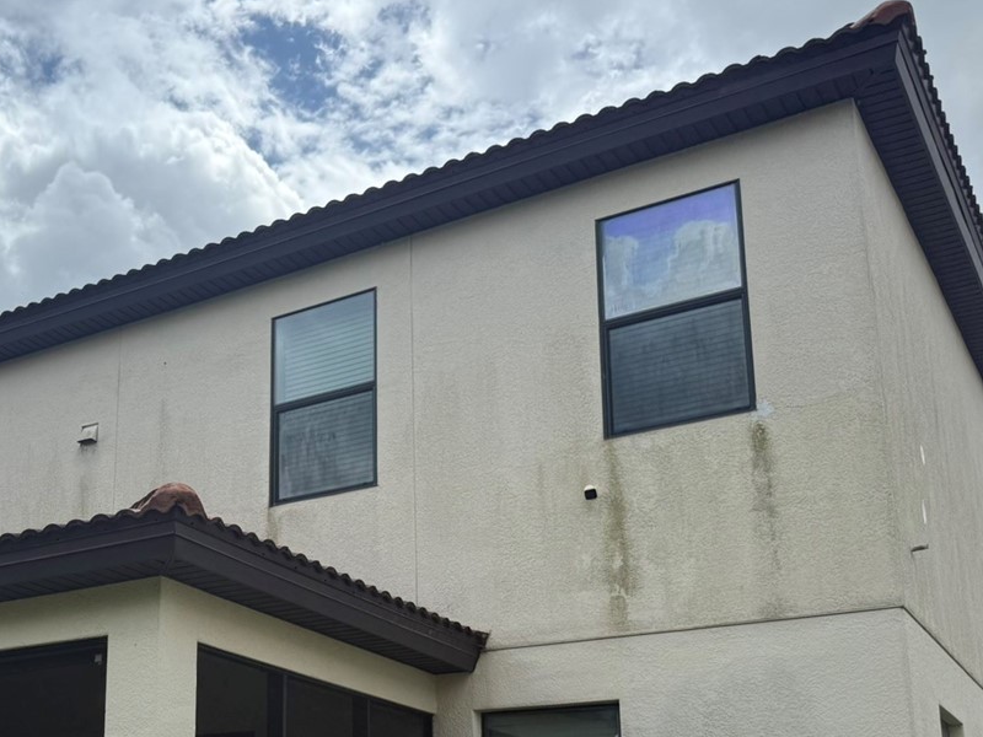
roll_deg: +0.3
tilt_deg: +16.1
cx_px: 197
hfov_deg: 38.2
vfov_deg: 29.6
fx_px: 1363
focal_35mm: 48
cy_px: 590
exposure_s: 1/7353
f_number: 1.78
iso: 80
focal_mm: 6.76
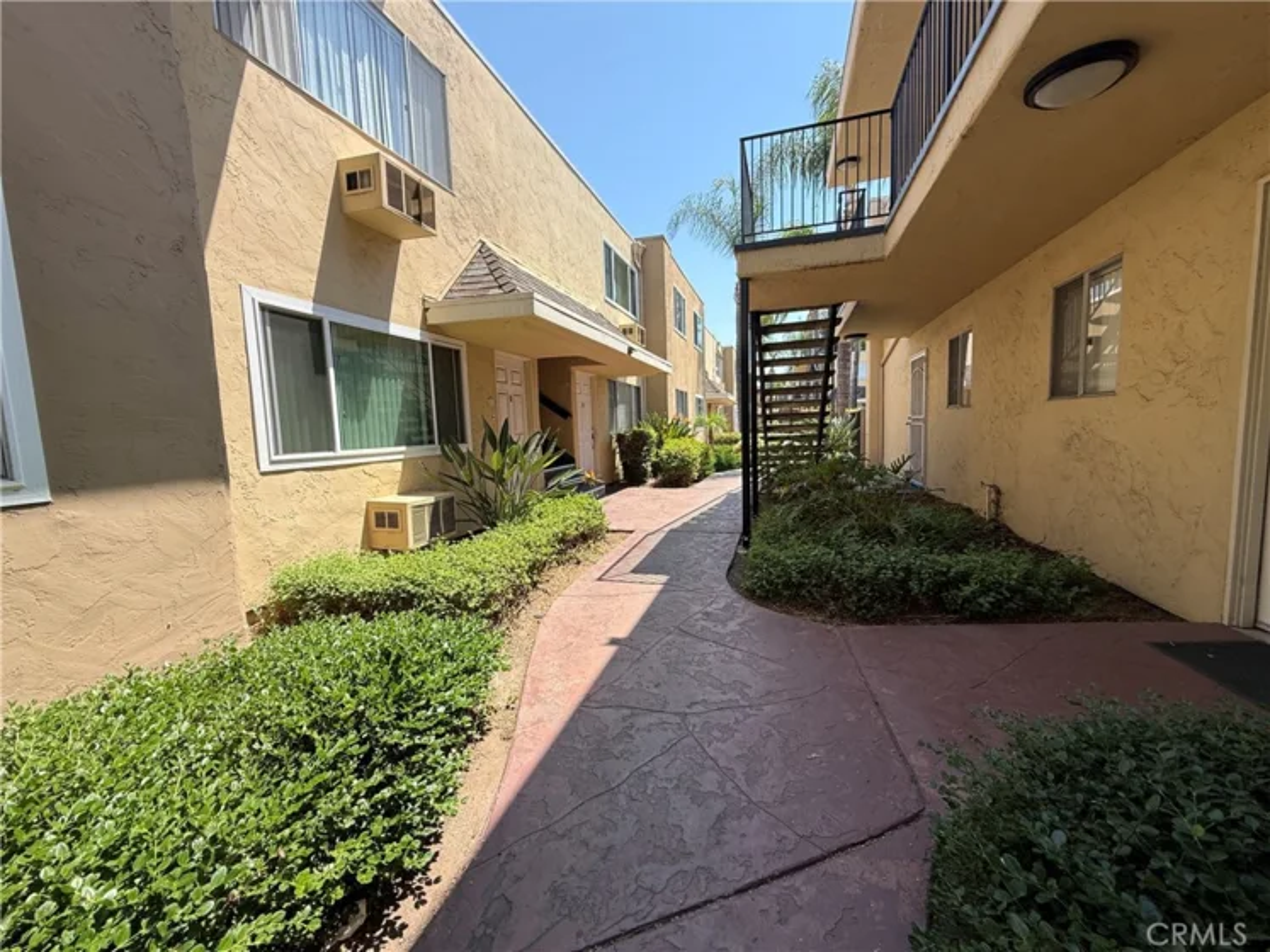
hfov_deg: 102.1
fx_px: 514
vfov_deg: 85.7
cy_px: 476
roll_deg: +1.4
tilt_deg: -4.5
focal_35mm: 14
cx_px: 635
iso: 50
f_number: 2.2
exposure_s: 1/820
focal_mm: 2.22
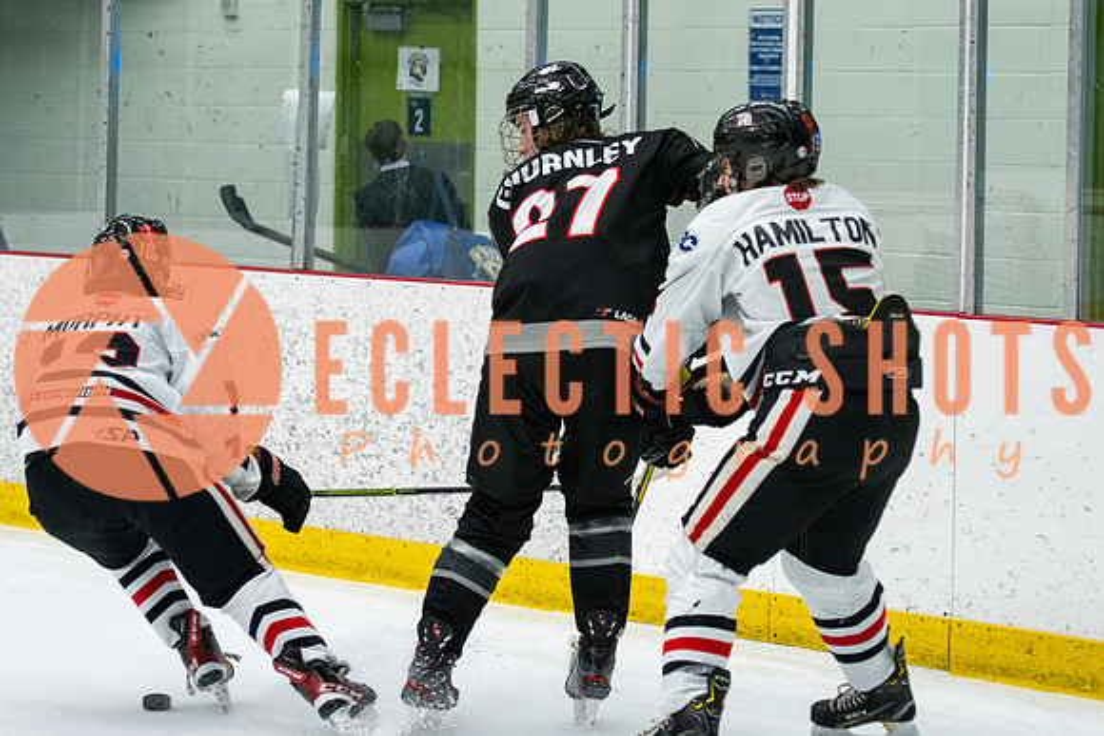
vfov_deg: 9.8
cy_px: 324
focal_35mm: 140
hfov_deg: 14.6
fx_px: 4300
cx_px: 619
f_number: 2.8
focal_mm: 82
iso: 2000
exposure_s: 1/640
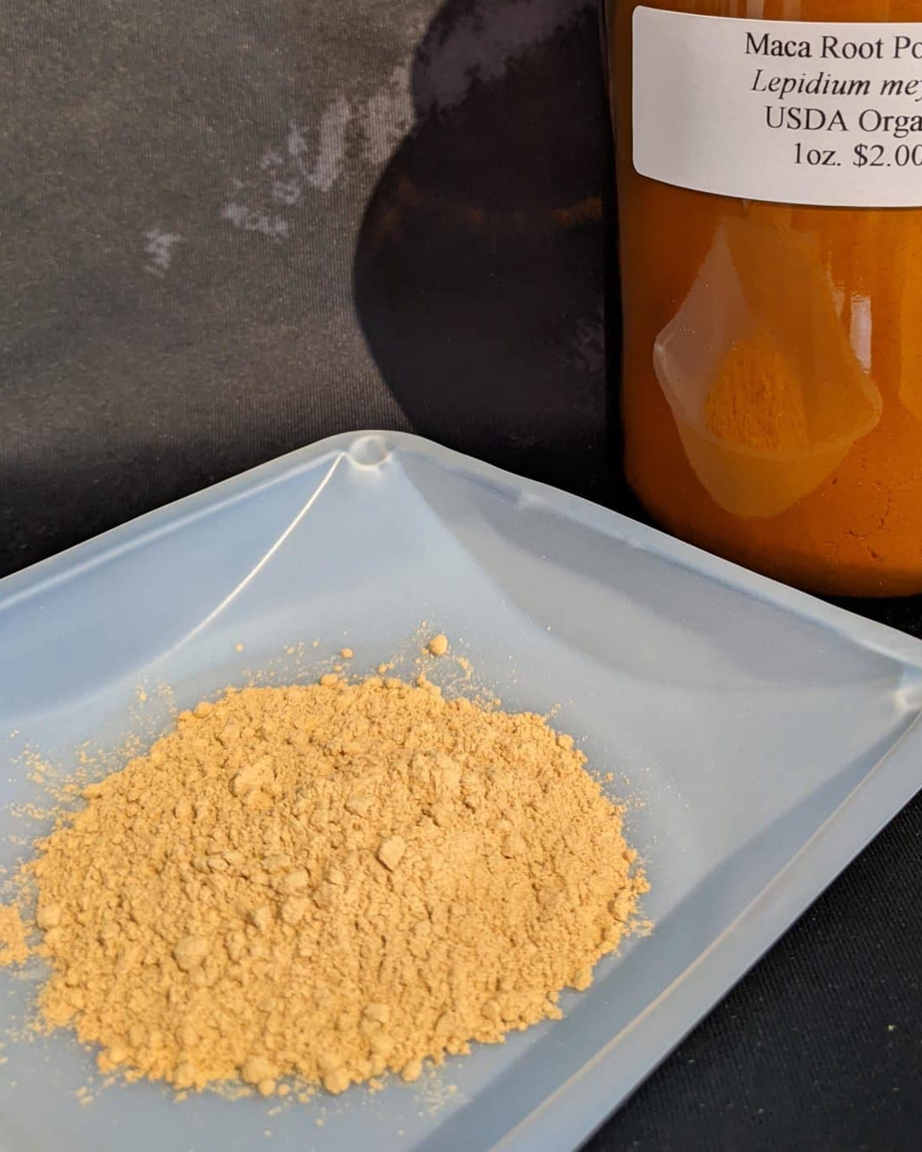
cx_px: 617
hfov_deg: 37.8
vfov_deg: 45.6
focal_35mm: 39
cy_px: 326
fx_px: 1330
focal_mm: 4.44
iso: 162
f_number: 1.8
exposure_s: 1/24
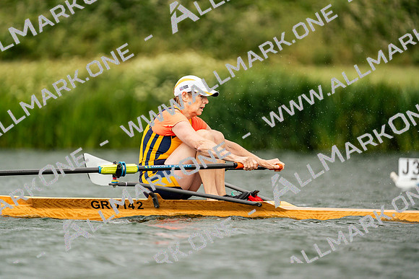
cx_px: 210
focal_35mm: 600
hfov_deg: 3.4
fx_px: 6985
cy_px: 140
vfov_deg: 2.3
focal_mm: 600
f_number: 6.3
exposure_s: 1/2000
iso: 500
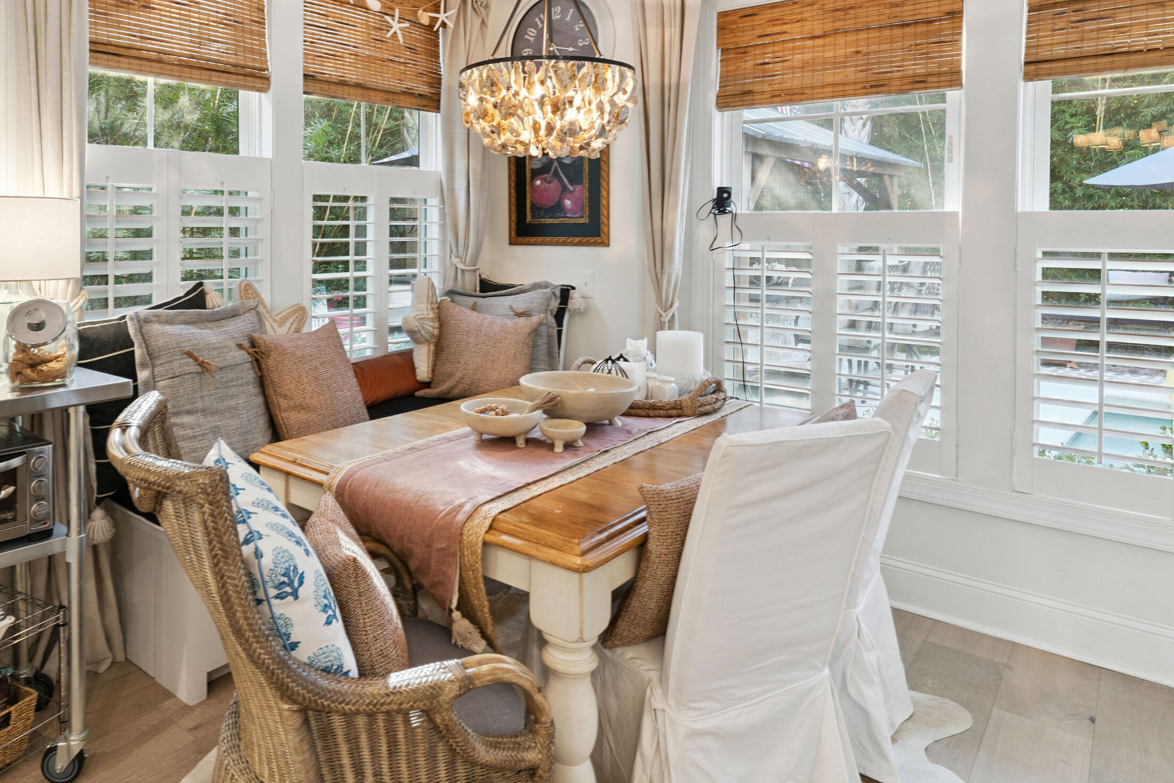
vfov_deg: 50.2
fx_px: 815
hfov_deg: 70.0
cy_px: 246
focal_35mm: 25
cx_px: 421
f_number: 8
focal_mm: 18
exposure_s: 1/5
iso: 200
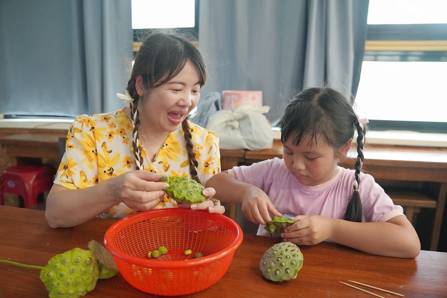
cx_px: 224
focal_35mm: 28
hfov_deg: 65.5
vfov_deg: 46.4
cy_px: 149
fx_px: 348
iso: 5000
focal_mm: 28
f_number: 4
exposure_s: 1/160
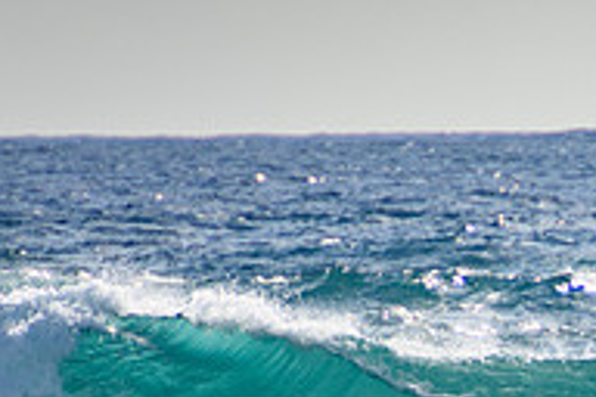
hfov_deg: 1.1
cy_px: 492
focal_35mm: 1817
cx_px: 820
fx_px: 30079
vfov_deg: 0.8
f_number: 5.6
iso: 250
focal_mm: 400
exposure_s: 1/2000
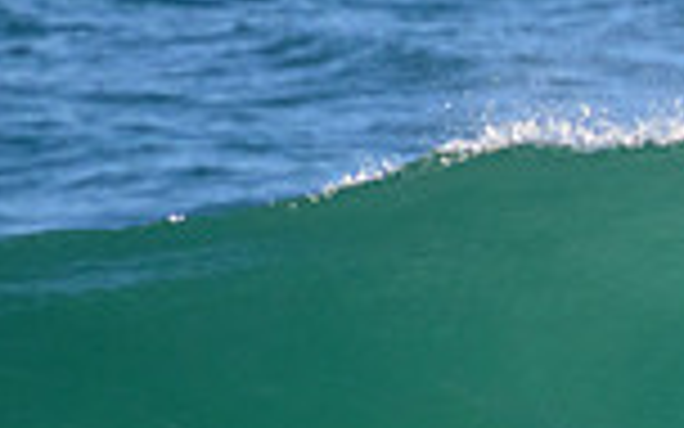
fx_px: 57993
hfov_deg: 0.7
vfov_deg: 0.4
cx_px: 1300
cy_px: 394
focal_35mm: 3111
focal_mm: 800
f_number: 11
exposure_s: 1/1250
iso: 1600
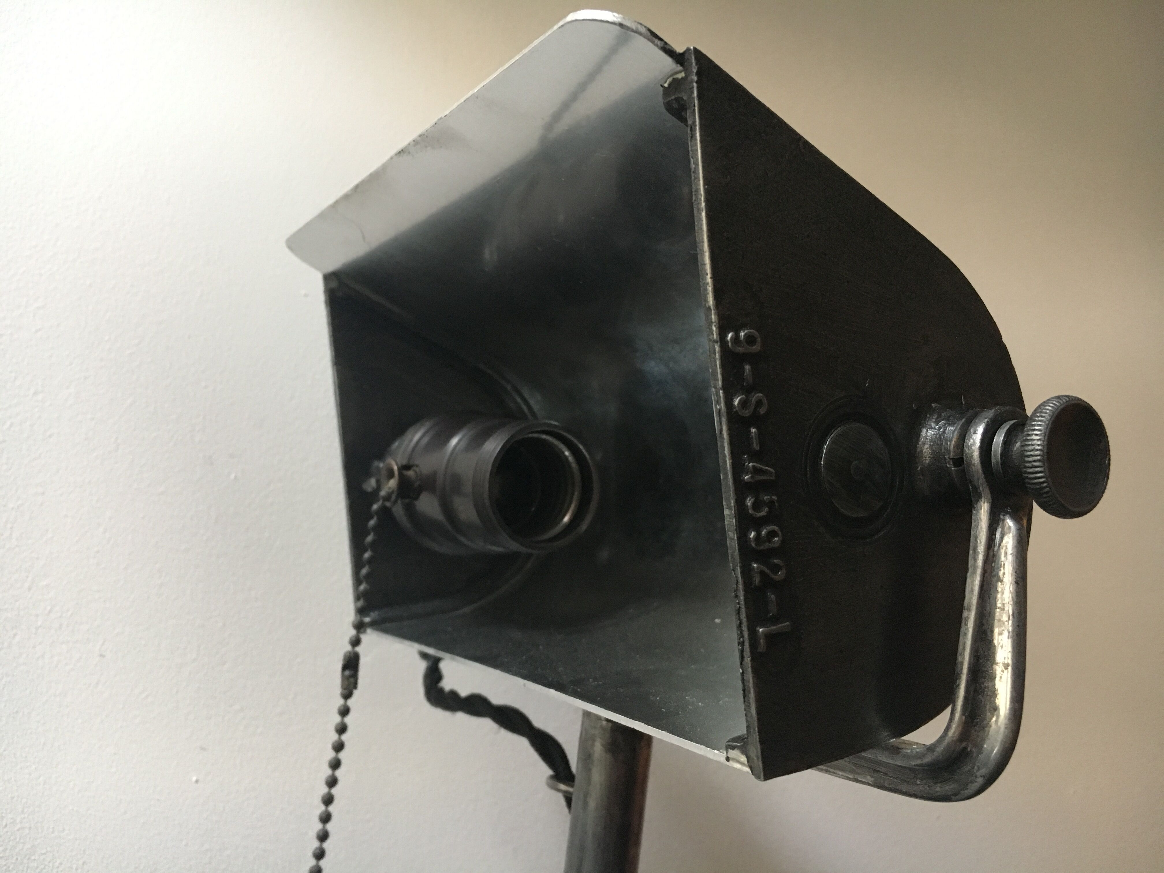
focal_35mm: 29
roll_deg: -6.5
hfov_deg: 61.7
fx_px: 975
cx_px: 582
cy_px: 436
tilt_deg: +9.0
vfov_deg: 48.2
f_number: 2.2
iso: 250
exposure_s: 1/33
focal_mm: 4.15
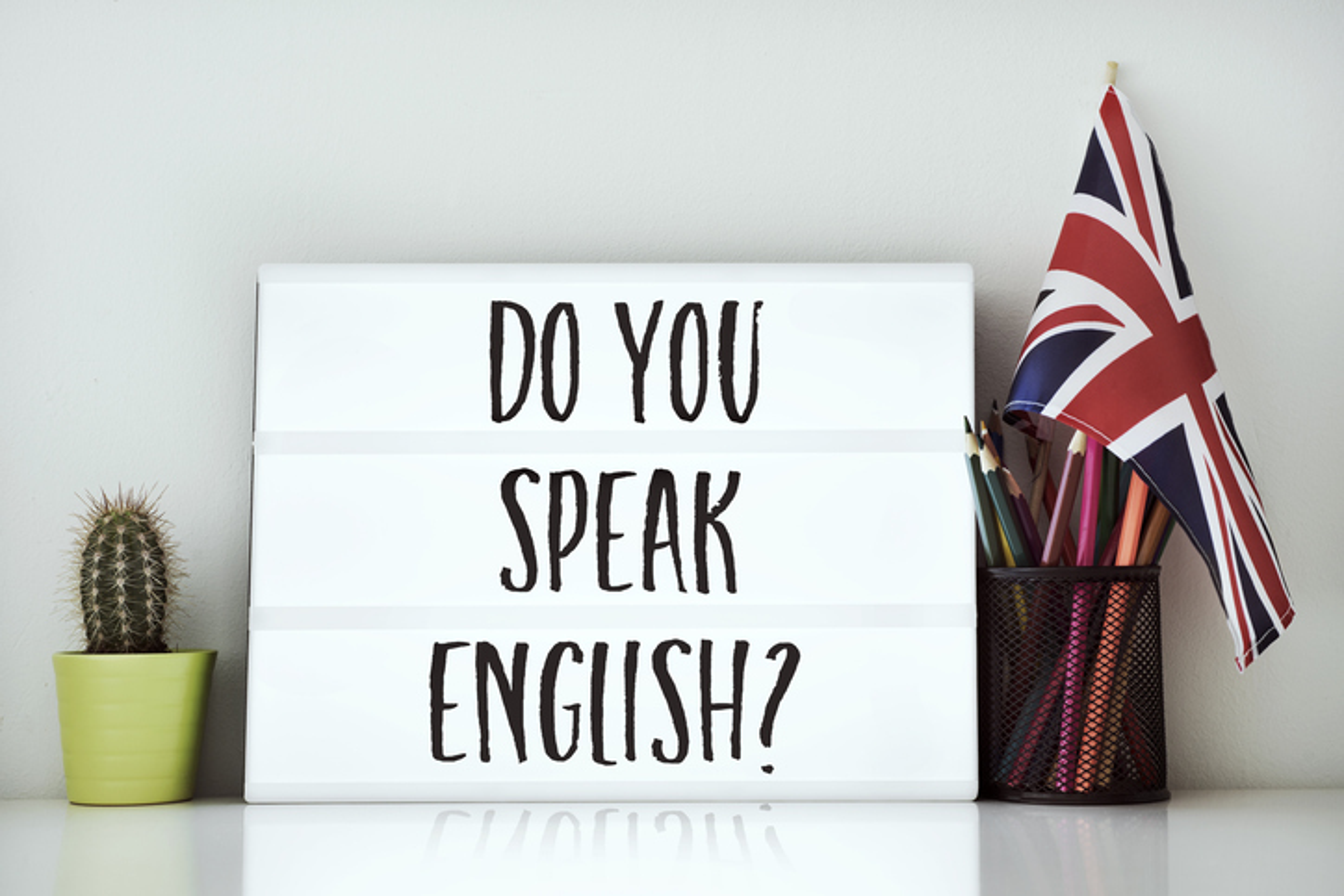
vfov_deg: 22.6
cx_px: 672
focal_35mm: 60
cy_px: 448
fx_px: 2240
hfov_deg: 33.4
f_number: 9
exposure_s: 1/1.25
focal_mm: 60
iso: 64
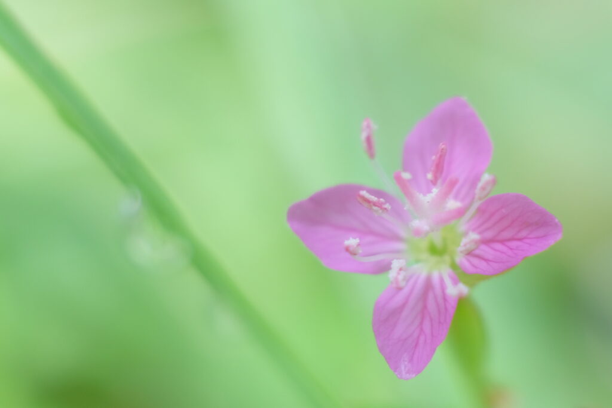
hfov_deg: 24.5
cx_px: 306
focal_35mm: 83
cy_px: 204
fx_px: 1411
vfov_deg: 16.5
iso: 250
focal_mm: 55
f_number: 4
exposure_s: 1/60
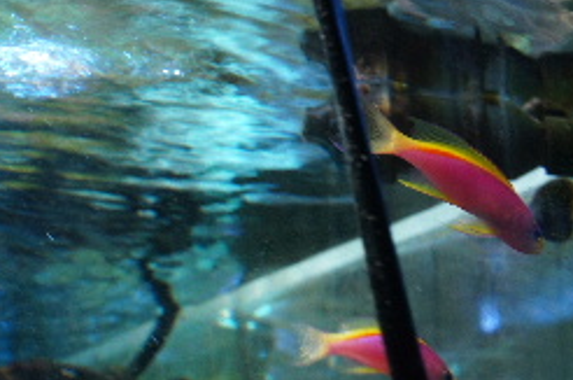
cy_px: 333
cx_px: 77
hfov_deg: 15.2
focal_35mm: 134
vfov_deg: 10.1
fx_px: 2129
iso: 800
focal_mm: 50
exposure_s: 1/30
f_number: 9
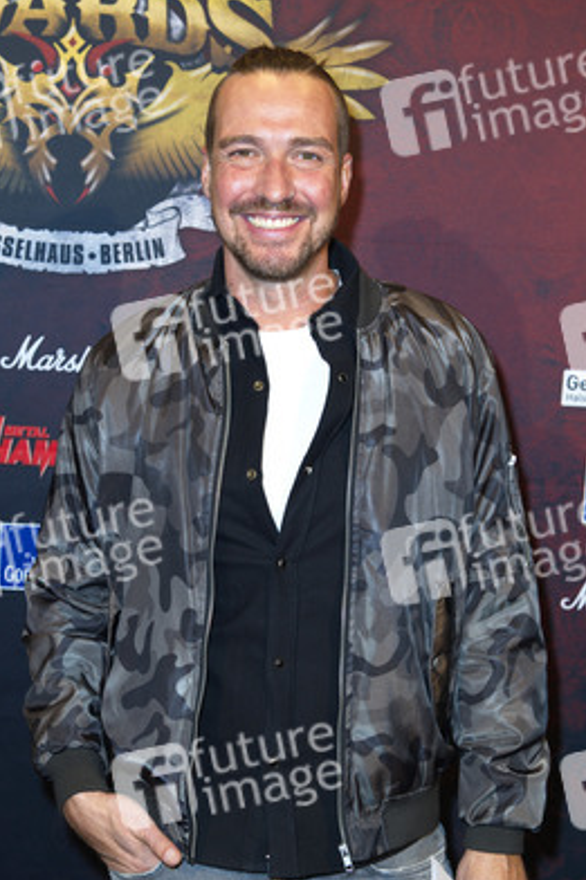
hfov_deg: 27.5
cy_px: 440
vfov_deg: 40.4
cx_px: 293
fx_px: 1197
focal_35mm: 49
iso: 500
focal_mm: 48
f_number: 5
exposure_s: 1/250
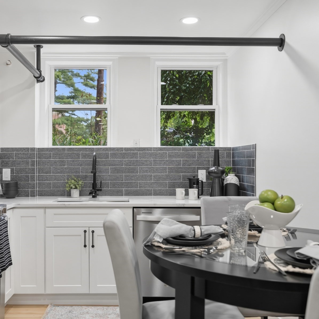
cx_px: 124
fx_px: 365
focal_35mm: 35
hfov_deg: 46.9
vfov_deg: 47.2
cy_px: 159
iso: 160
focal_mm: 24
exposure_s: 1/250
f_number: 4
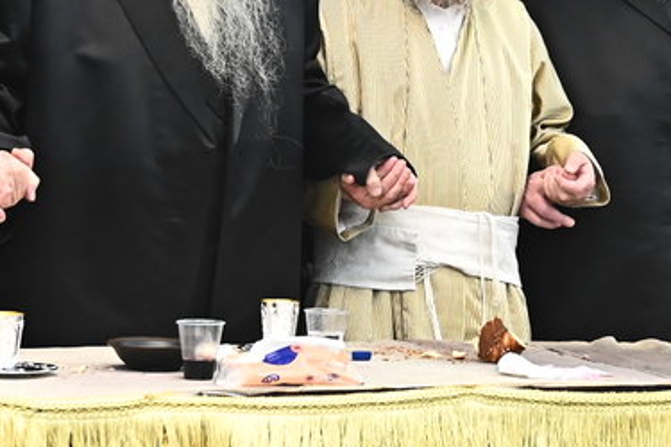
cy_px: 60
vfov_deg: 9.6
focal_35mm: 142
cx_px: 508
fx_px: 2647
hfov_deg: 14.4
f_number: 4.5
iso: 2000
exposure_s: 1/200
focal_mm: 38
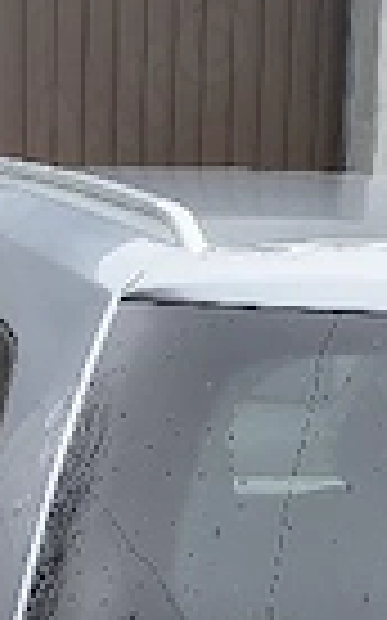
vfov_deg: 13.1
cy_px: 1024
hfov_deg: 8.8
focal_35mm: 148
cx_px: 140
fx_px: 2503
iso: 100
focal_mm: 5.56
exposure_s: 1/385
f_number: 1.8
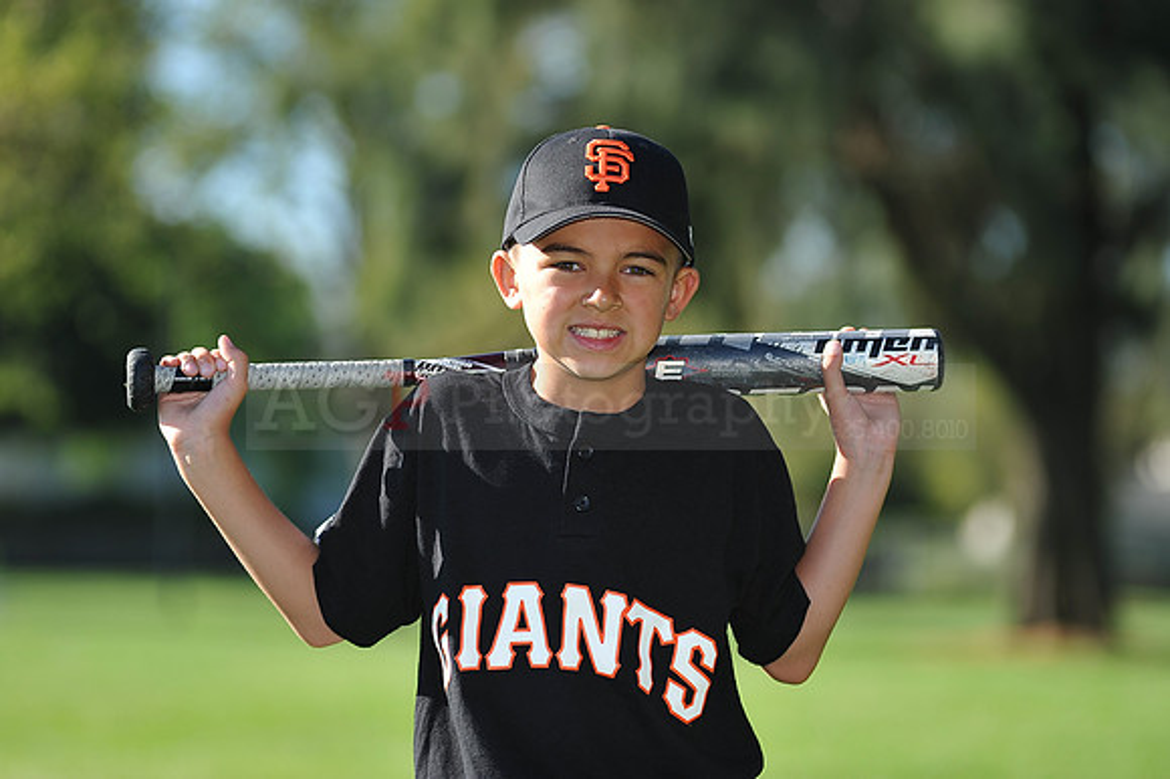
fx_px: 5846
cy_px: 390
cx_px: 585
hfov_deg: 11.4
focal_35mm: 180
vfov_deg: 7.6
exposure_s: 1/800
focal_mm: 180
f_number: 4.5
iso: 200
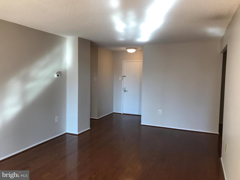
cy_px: 90
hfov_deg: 63.4
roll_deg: +0.6
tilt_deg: -5.0
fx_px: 194
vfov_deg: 49.7
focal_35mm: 28
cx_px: 120
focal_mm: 3.99
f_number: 1.8
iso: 32
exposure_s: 1/120
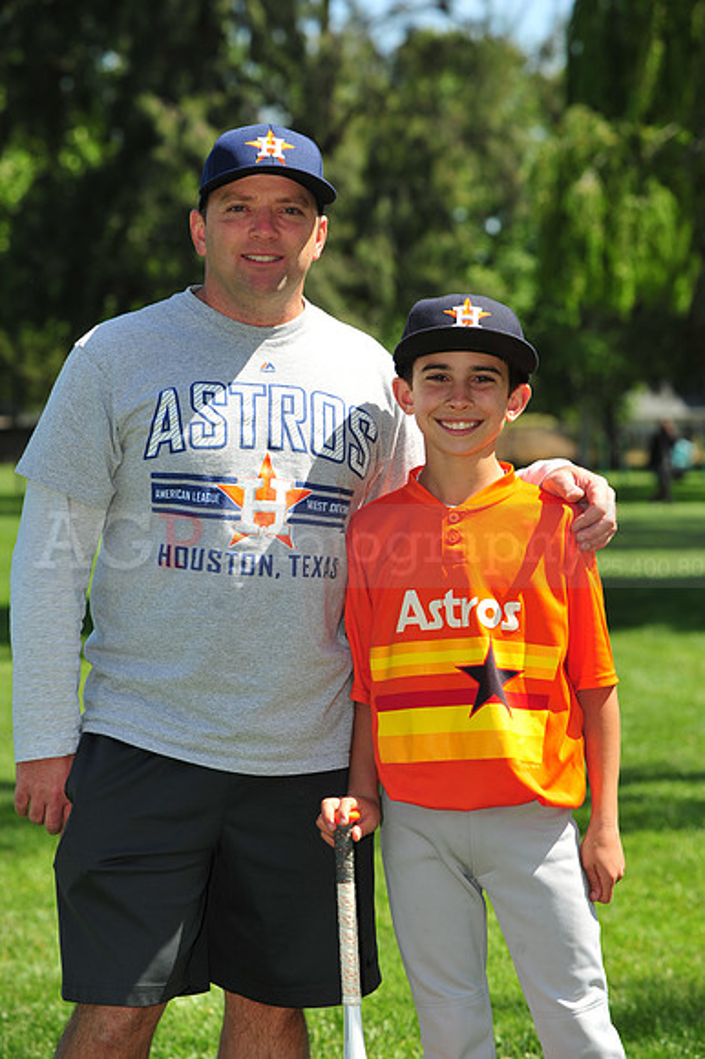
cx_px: 352
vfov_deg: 17.1
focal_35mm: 120
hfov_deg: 11.4
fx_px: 3529
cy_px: 530
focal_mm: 120
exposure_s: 1/500
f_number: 7.1
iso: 200
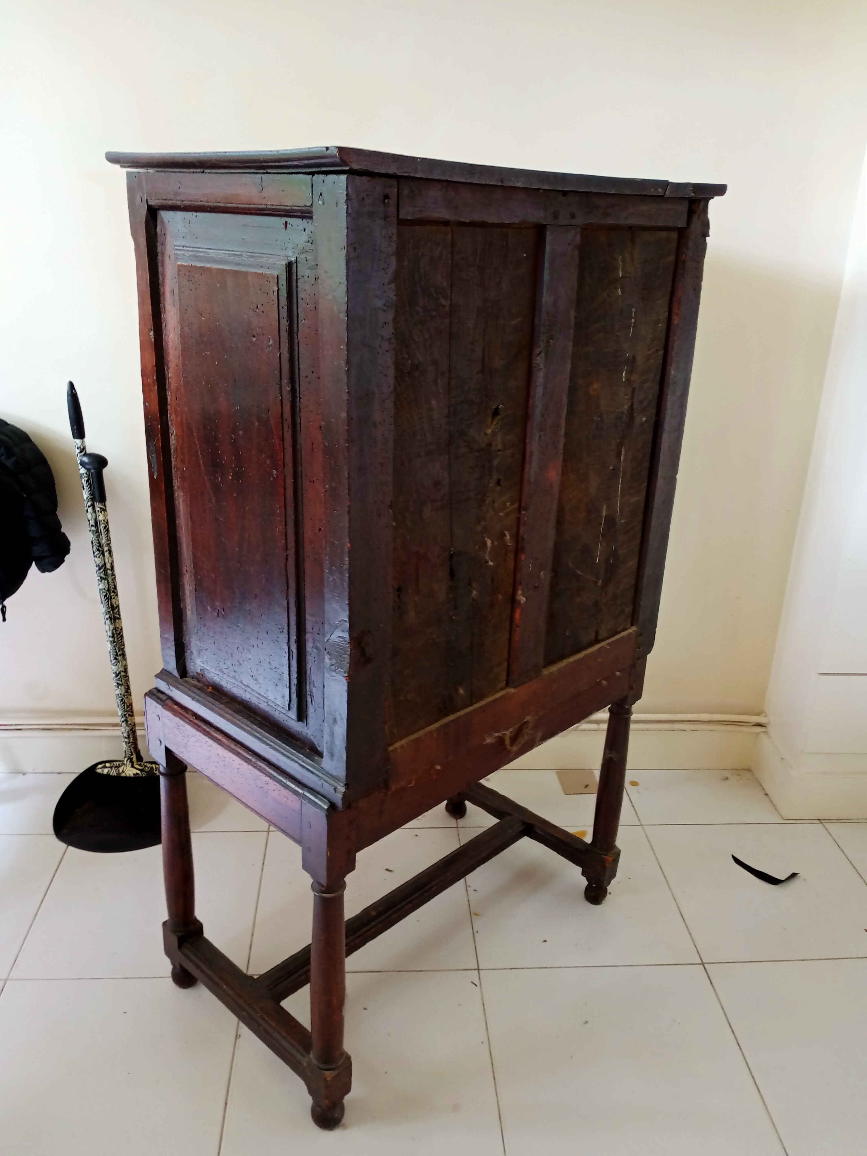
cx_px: 434
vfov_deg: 63.4
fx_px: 935
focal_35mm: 28
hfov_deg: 49.7
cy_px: 578
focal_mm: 4.05
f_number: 1.8
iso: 346
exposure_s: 1/33.3
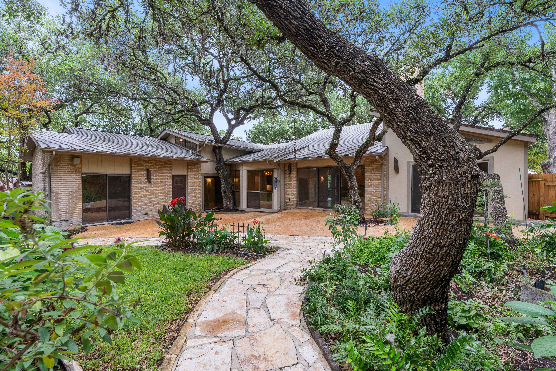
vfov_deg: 73.7
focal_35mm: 16
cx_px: 278
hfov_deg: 96.7
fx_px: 247
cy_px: 186
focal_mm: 16
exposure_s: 1/10
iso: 100
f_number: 11
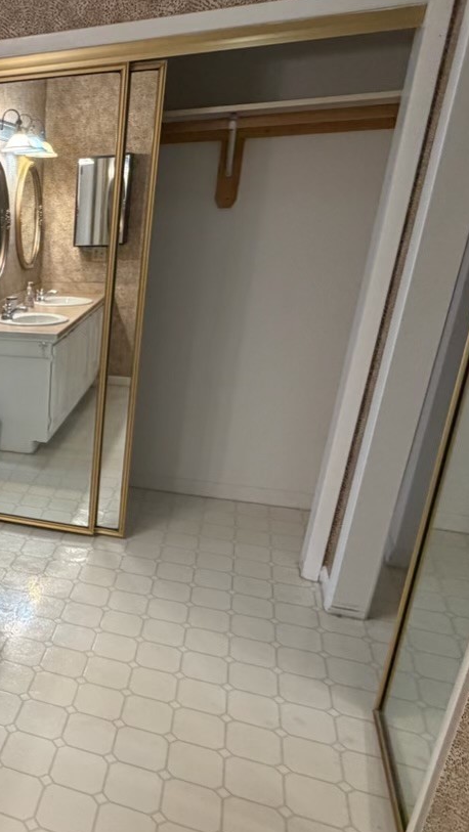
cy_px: 462
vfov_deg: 64.1
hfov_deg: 32.8
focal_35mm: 30
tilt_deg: -21.5
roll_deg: +3.0
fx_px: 662
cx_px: -78
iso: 200
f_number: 2.2
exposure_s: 1/60
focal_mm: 2.22
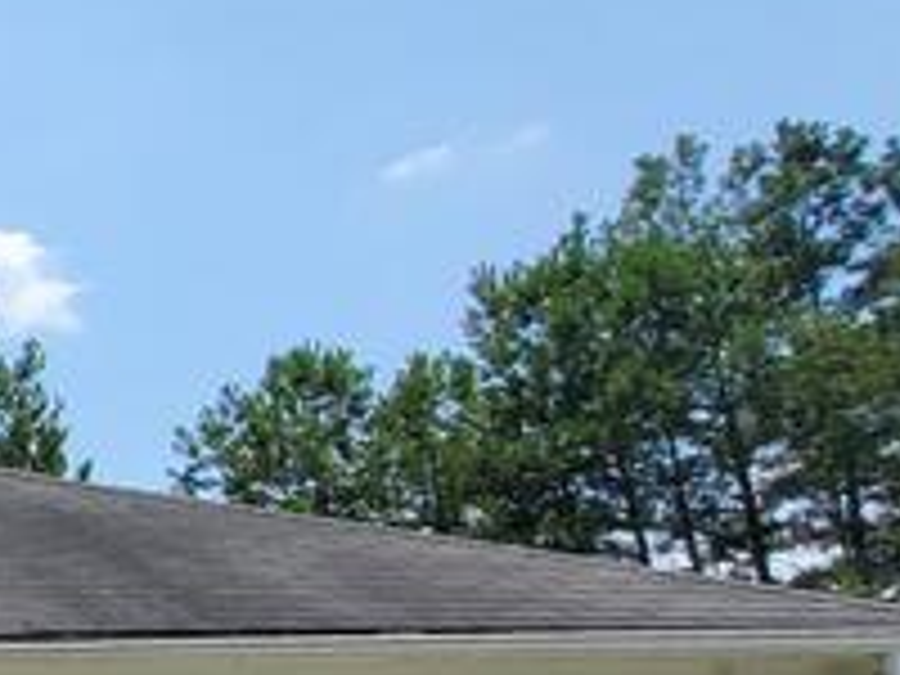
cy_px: 567
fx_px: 1352
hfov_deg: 24.0
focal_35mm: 52
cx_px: -603
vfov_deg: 27.3
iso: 32
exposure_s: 1/1238
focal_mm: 1.74
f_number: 2.2
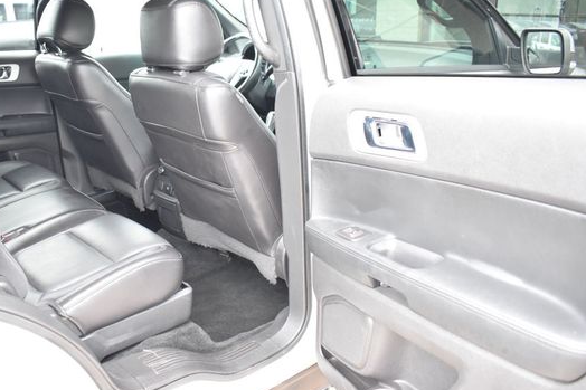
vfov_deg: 39.9
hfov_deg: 56.9
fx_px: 537
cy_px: 178
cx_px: 238
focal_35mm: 33
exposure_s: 1/125
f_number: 4
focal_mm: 18
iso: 1250
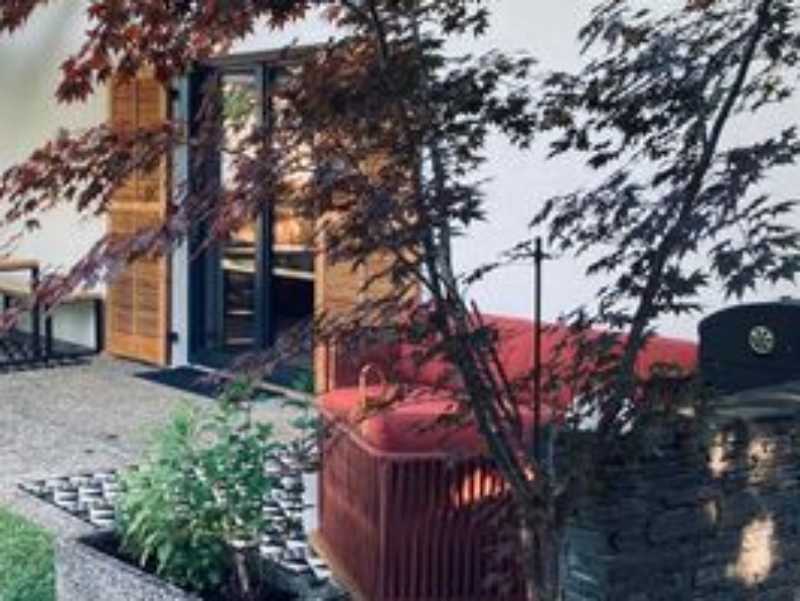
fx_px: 1249
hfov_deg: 34.7
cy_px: 190
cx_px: 187
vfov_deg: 26.9
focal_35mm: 54
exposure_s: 1/121
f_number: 1.8
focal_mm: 3.99
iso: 40
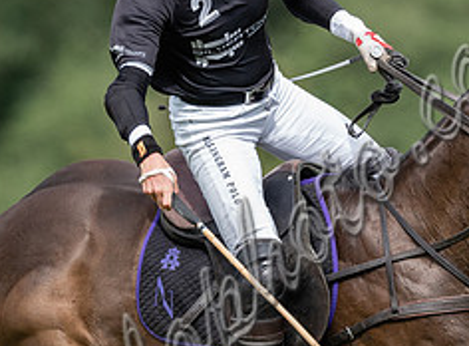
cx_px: 66
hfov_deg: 1.3
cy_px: 255
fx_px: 21142
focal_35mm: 1570
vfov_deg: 0.9
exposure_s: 1/1600
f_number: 4.5
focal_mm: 500
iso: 500
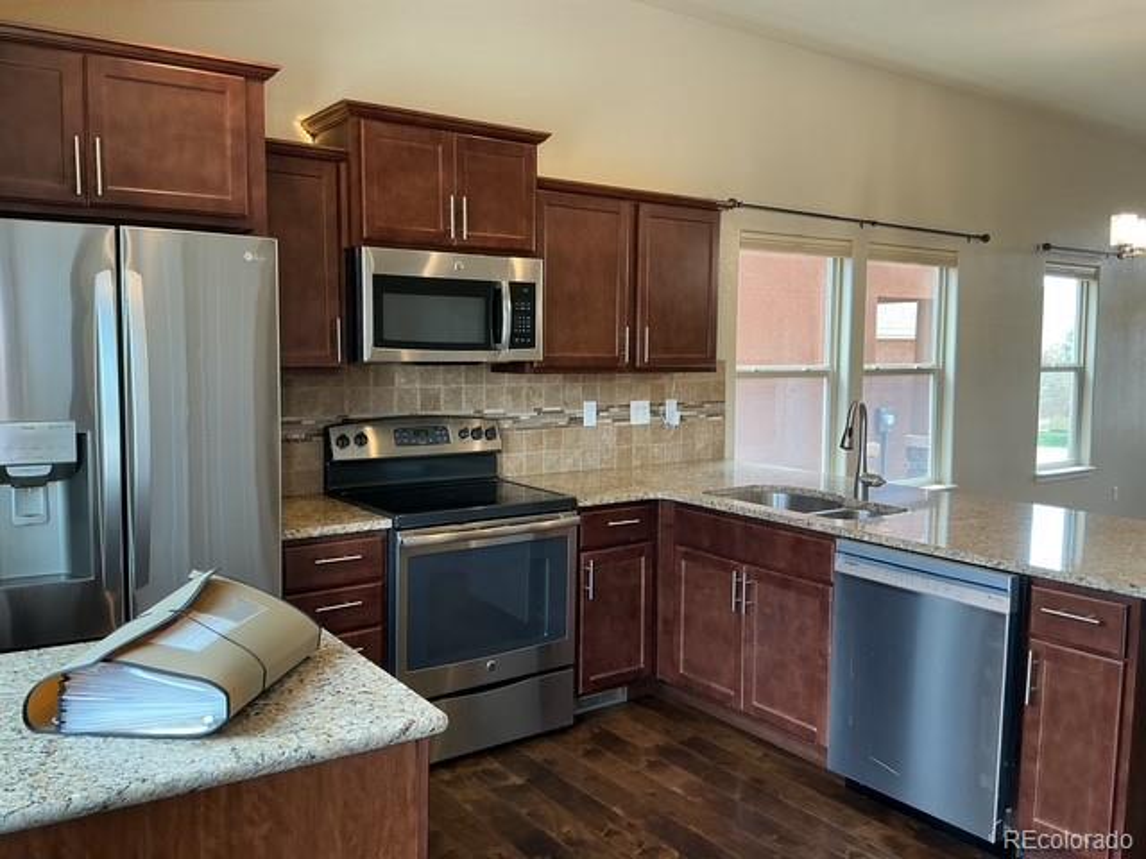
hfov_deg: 61.7
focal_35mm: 29
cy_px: 430
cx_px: 573
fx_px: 960
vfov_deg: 48.2
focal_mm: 3
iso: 50
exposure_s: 1/60
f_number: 1.8
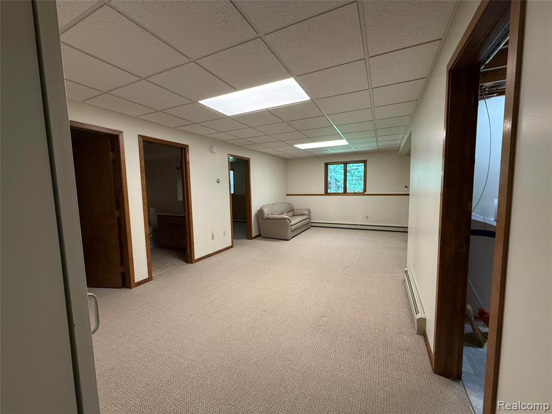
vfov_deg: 85.7
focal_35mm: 14
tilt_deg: -4.7
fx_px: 223
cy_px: 207
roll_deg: +1.2
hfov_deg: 102.1
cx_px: 276
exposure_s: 1/120
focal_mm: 2.22
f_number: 2.2
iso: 320
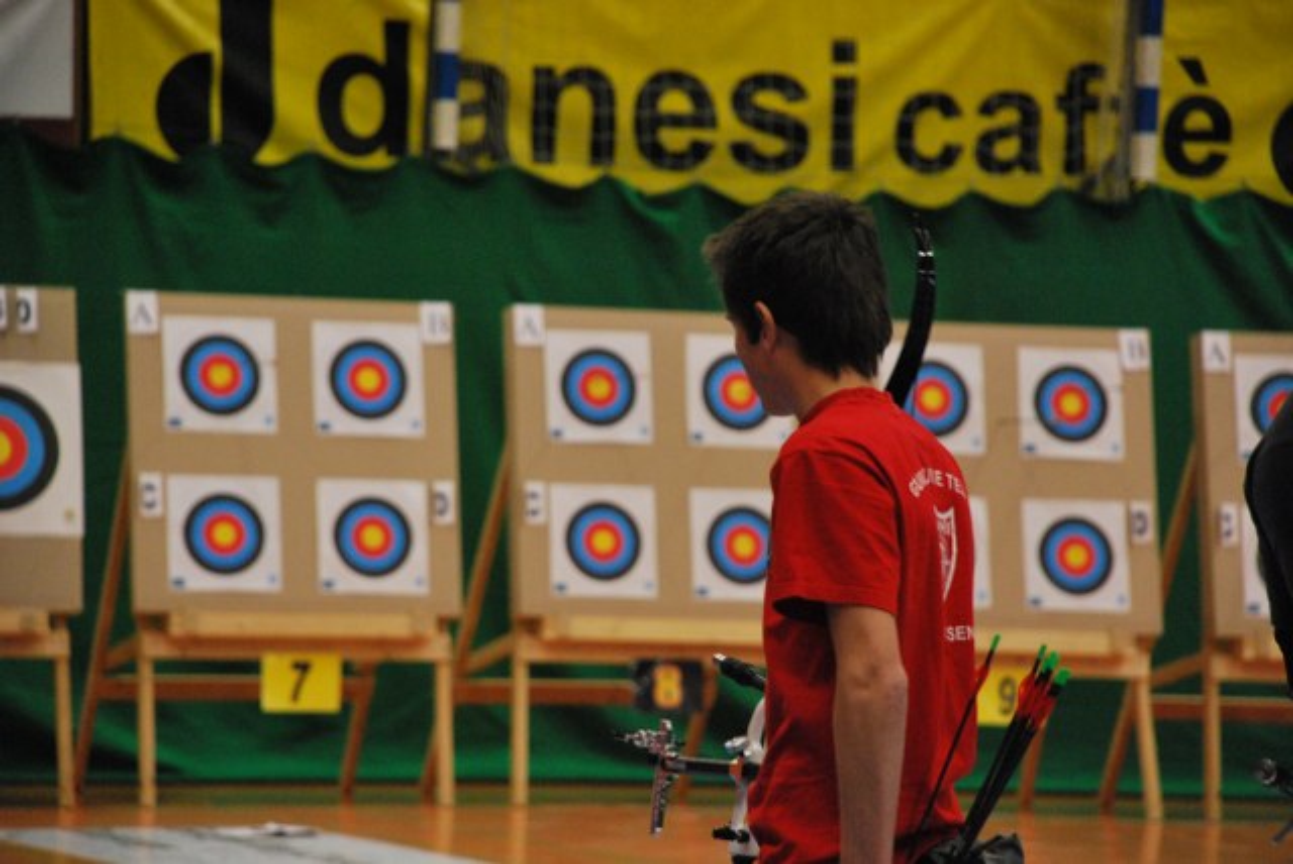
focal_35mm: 202
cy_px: 432
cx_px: 646
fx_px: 7280
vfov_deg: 6.8
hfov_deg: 10.2
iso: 1600
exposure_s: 1/80
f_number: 5.6
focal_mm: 135
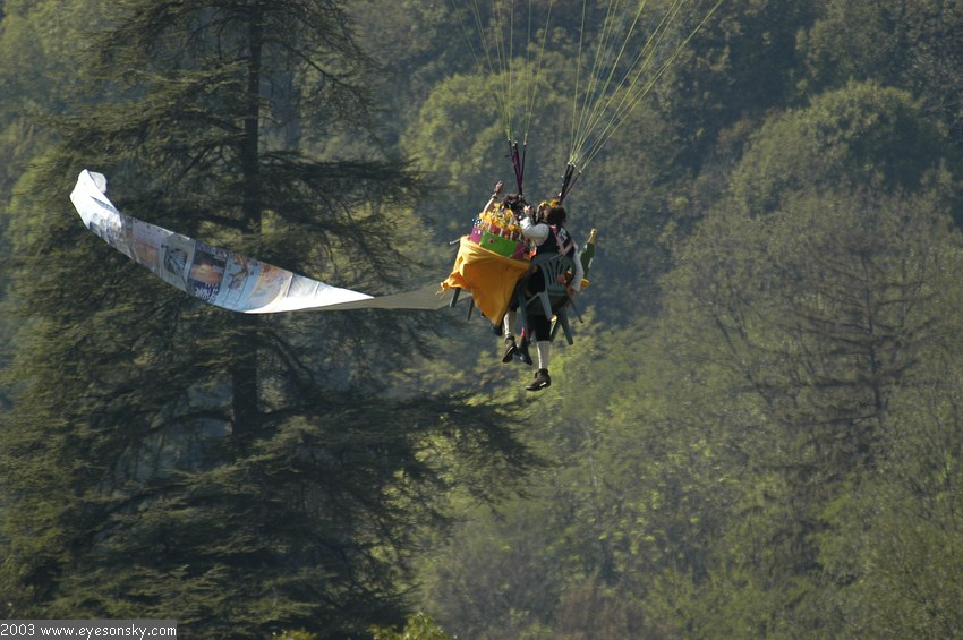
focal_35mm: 600
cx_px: 482
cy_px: 320
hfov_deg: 3.4
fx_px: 16034
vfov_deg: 2.3
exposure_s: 1/640
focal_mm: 400
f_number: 5.6
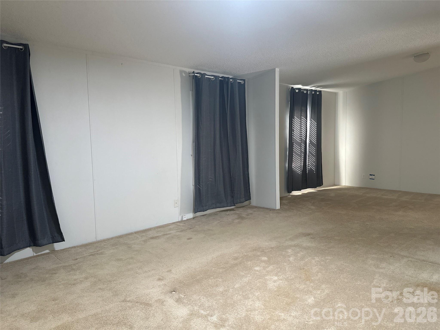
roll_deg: +0.8
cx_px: 220
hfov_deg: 71.6
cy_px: 165
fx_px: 305
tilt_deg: -5.8
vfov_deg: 56.8
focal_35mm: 24
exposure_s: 1/60
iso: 320
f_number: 1.78
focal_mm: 6.86
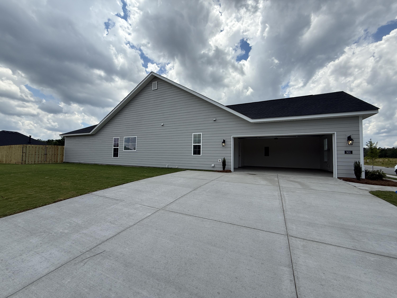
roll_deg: -0.6
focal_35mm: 14
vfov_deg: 85.7
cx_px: 198
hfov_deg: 102.1
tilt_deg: +3.3
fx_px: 161
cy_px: 149
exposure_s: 1/1961
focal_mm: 2.22
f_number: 2.2
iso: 50
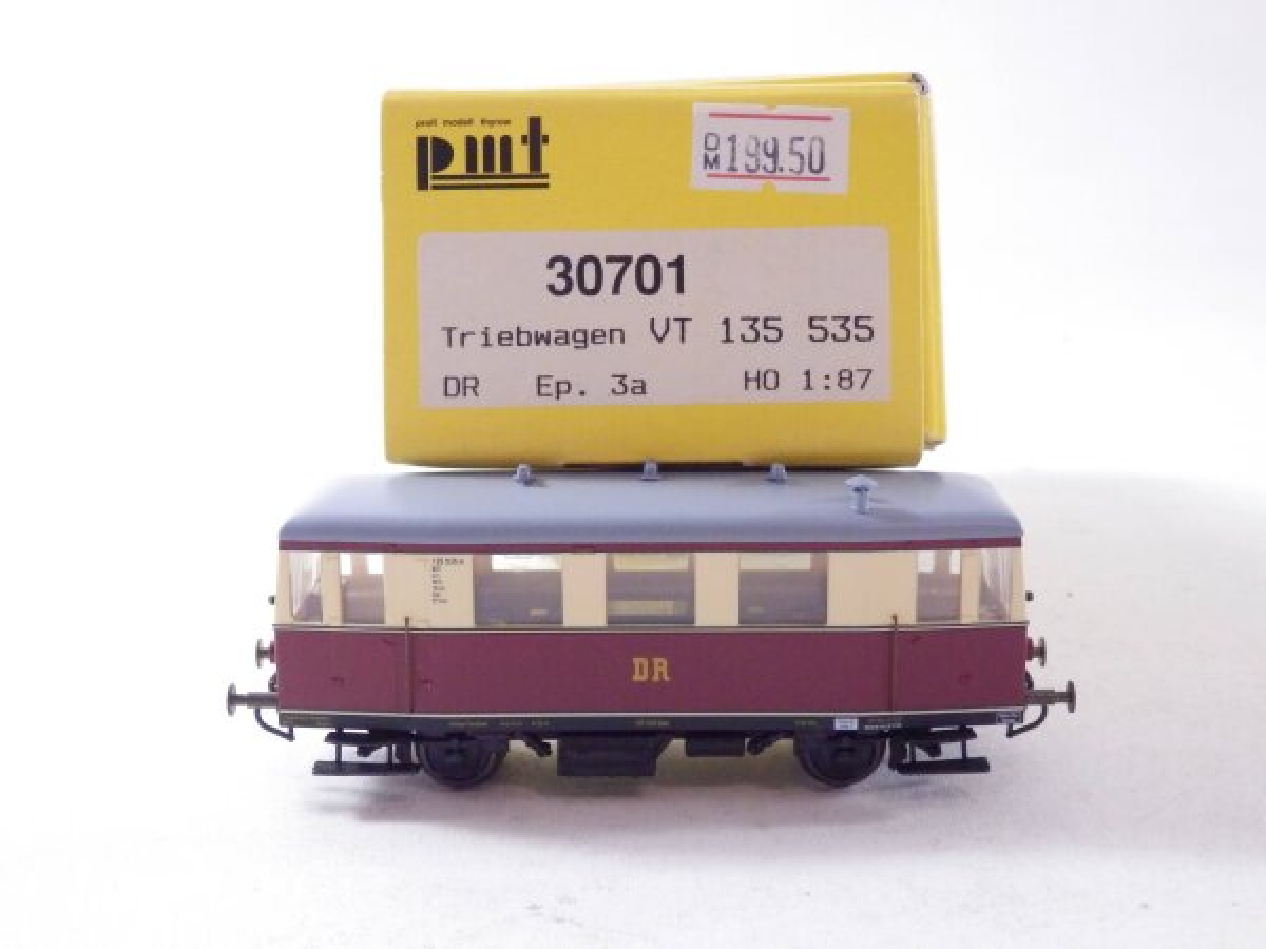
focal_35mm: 49
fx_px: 1792
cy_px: 474
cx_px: 633
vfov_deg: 29.7
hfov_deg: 38.9
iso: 1250
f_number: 4
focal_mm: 8.9
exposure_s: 1/160
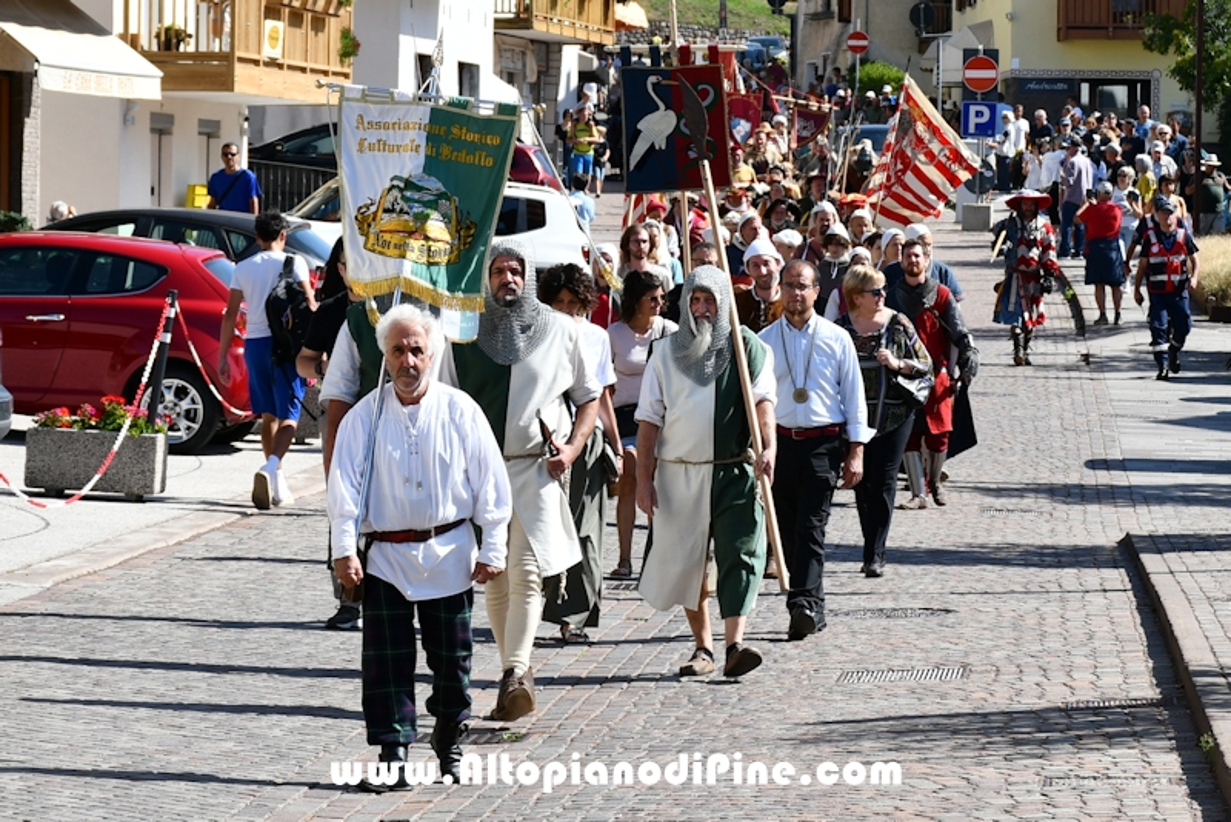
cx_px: 616
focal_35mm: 99
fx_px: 3386
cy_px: 411
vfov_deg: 13.8
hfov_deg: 20.6
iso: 100
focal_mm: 66
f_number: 8
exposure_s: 1/250
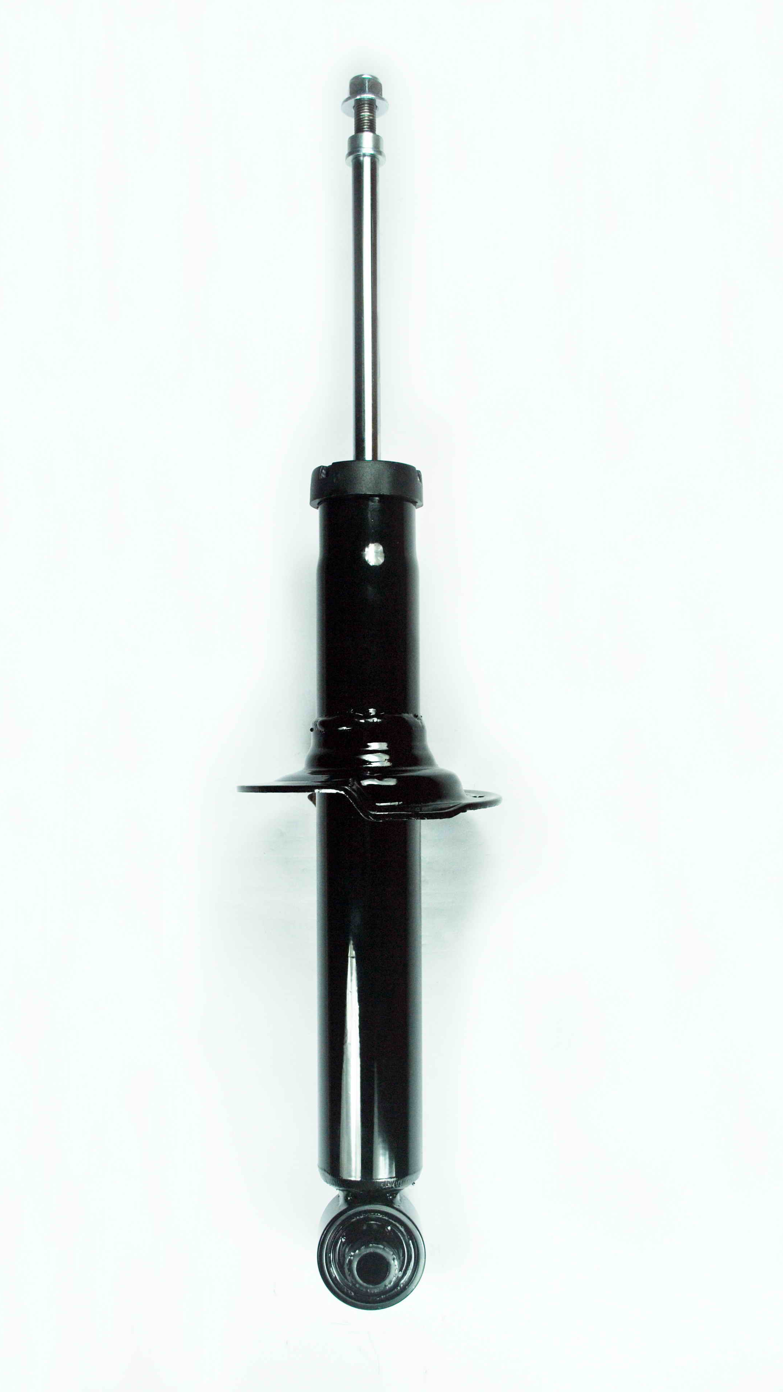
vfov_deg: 52.8
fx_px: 1403
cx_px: 357
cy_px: 700
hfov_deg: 31.2
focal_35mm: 38
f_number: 5.6
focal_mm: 24
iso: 180
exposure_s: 1/125
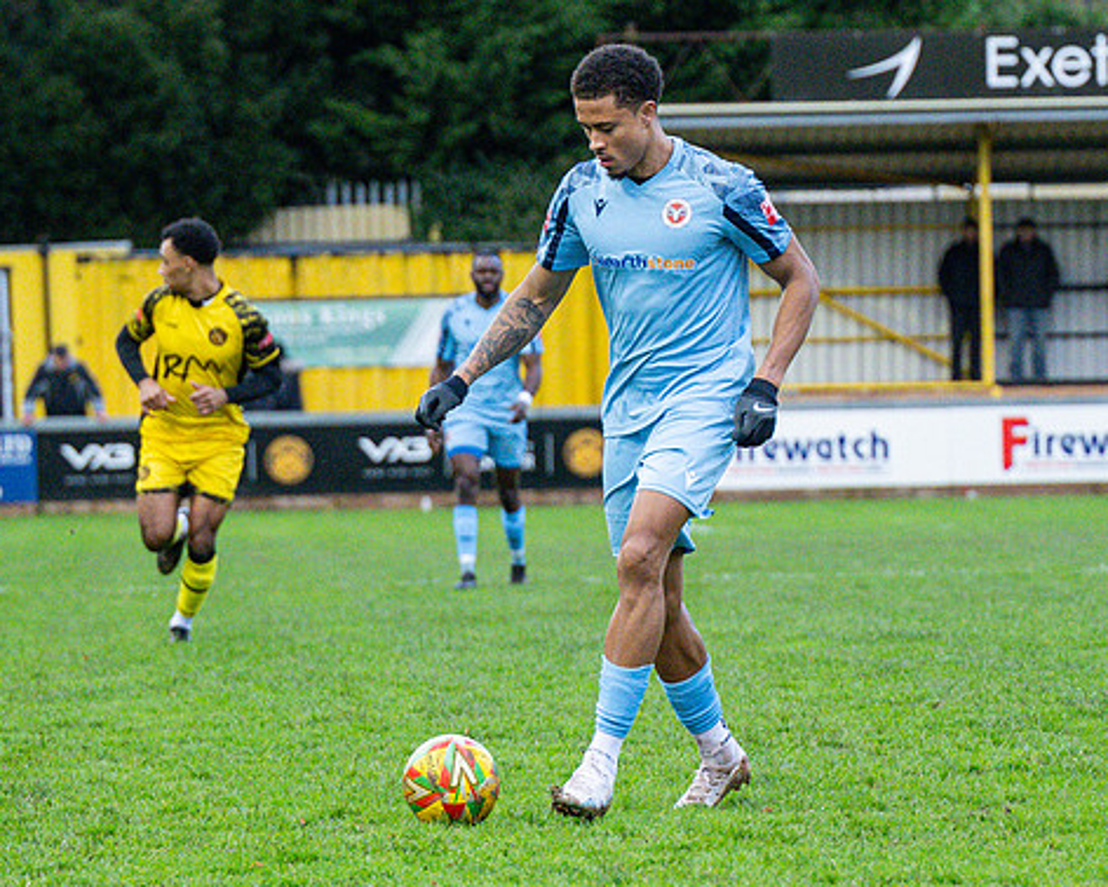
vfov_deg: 5.1
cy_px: 659
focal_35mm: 304
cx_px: 775
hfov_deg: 6.4
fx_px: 9973
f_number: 2.8
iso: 2000
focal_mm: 92
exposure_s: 1/2000
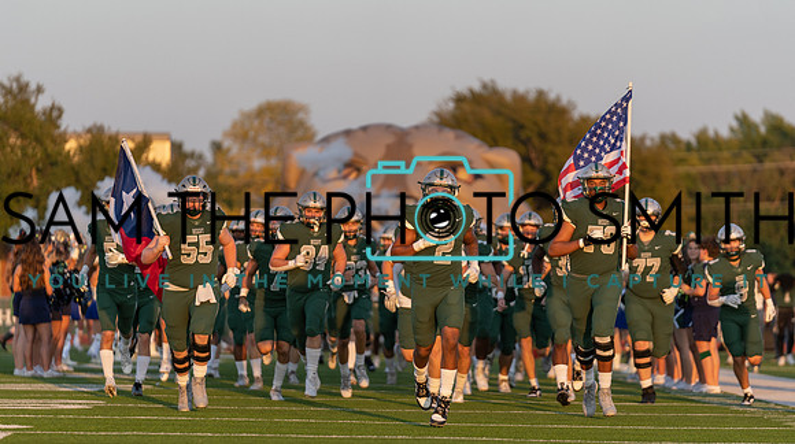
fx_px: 4986
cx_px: 381
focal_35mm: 237
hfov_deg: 9.1
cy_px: 287
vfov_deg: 5.1
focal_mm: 200
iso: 320
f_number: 2.8
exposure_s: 1/1600
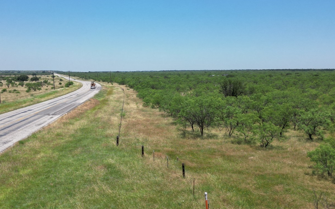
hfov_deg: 46.1
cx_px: 145
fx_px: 393
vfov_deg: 29.8
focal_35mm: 43
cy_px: 101
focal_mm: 6.72
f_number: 1.7
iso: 100
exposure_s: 1/3000
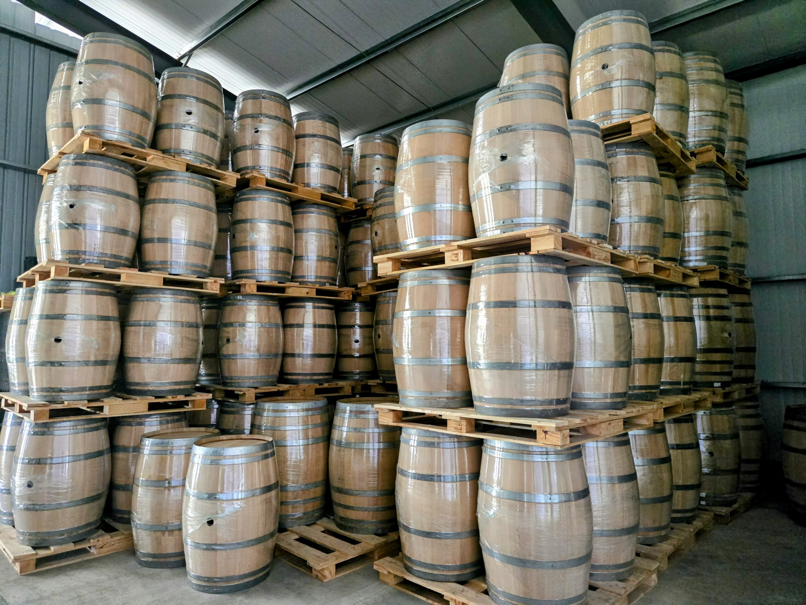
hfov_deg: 73.9
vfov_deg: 58.9
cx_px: 403
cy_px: 302
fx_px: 536
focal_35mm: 23
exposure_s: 1/100
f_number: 1.8
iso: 1600
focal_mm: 5.4
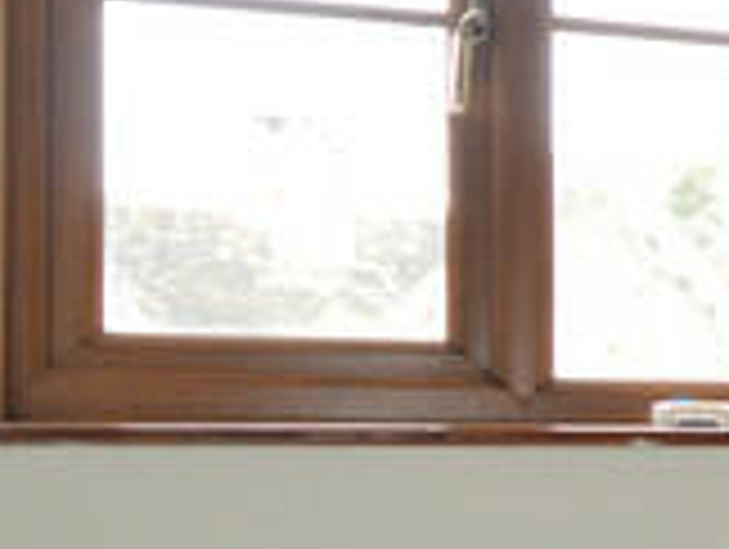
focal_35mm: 109
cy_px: 317
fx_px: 2299
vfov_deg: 13.6
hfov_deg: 12.0
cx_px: 2012
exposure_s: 1/60
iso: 400
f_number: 4
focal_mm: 12
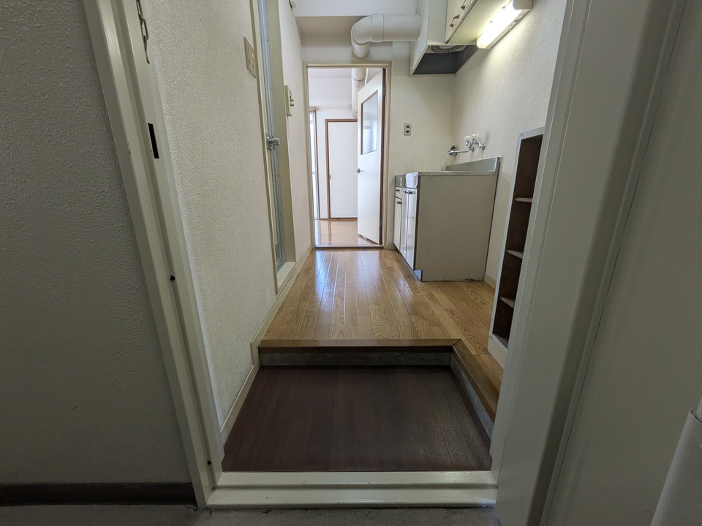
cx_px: 351
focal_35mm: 14
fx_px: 284
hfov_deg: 102.1
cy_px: 263
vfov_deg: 85.7
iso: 82
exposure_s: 1/40
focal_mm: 1.83
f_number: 2.2
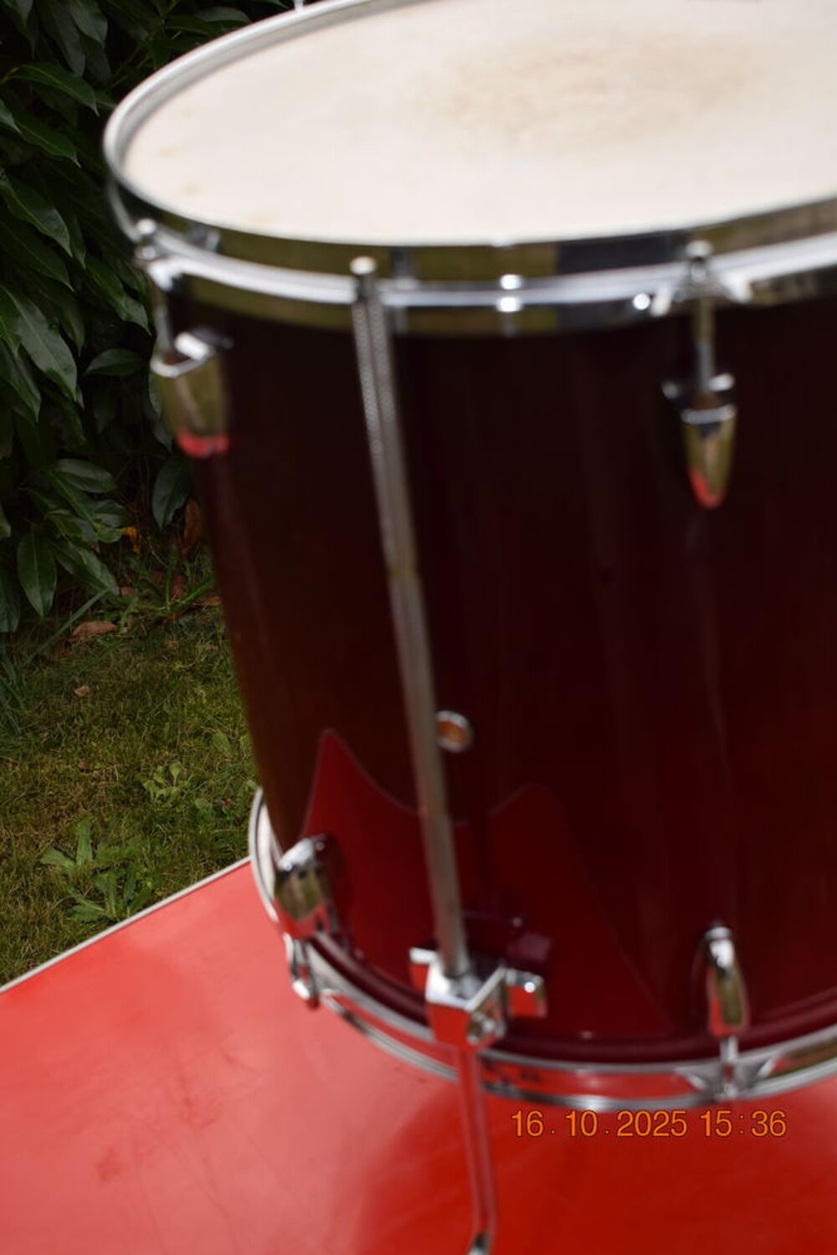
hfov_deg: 26.5
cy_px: 628
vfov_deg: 38.9
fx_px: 1778
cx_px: 418
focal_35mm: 51
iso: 100
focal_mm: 34
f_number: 5.6
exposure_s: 1/200
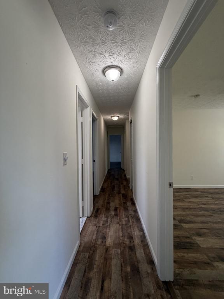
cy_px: 150
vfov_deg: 102.1
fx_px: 121
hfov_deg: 85.7
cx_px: 112
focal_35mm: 14
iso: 320
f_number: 2.2
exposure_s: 1/120
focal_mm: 2.22
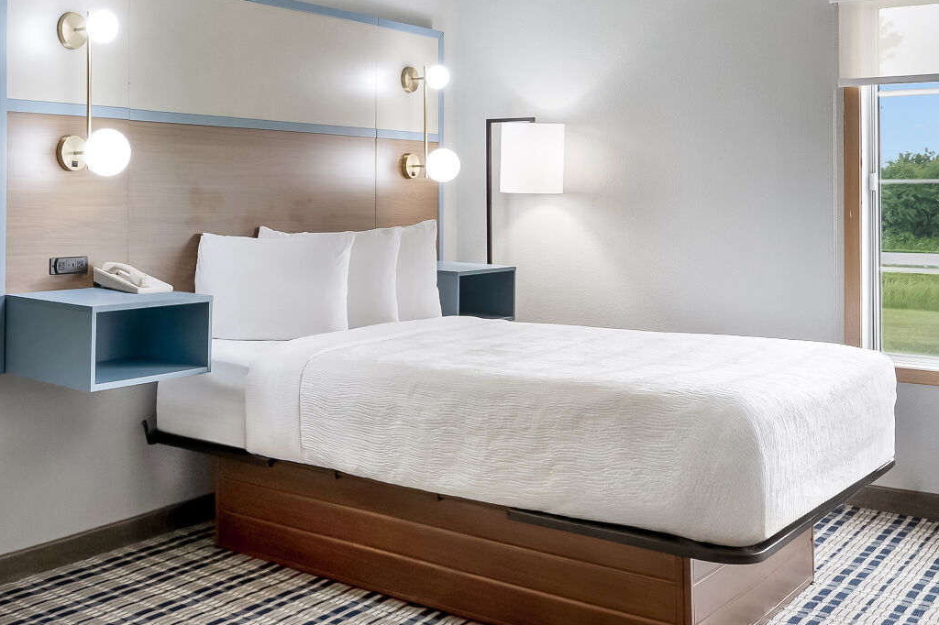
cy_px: 163
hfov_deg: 42.9
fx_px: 1107
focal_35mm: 42
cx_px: 134
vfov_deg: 31.0
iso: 400
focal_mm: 14.5
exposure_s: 1/20
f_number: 8
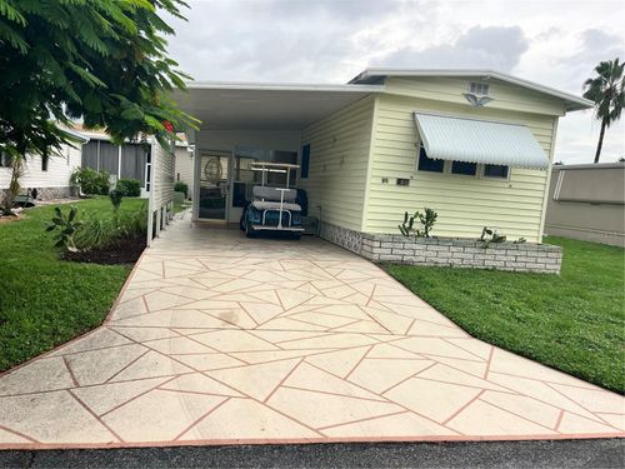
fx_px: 469
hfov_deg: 67.3
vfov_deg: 53.1
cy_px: 234
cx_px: 312
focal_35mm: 26
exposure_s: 1/1832
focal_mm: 5.1
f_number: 1.6
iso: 50
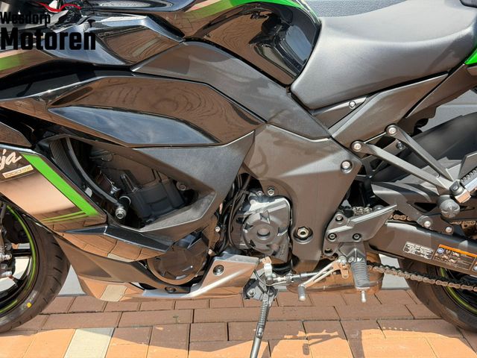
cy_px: 179
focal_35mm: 48
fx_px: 661
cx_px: 238
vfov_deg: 30.3
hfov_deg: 39.7
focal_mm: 6.76
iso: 100
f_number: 1.78
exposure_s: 1/1070
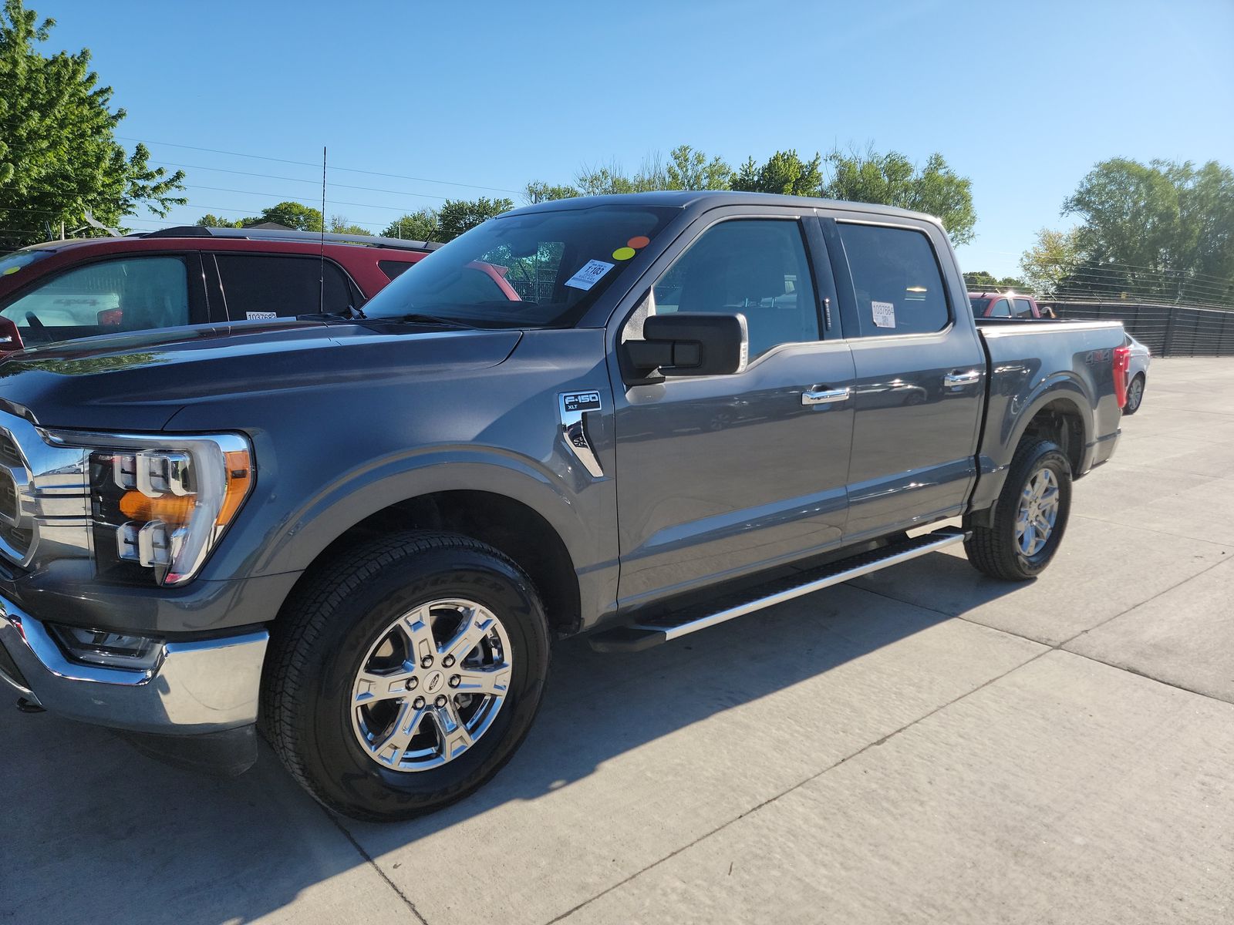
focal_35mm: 24
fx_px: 856
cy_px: 462
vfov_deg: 56.8
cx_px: 617
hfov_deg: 71.6
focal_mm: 6.7
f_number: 1.8
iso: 50
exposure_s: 1/756
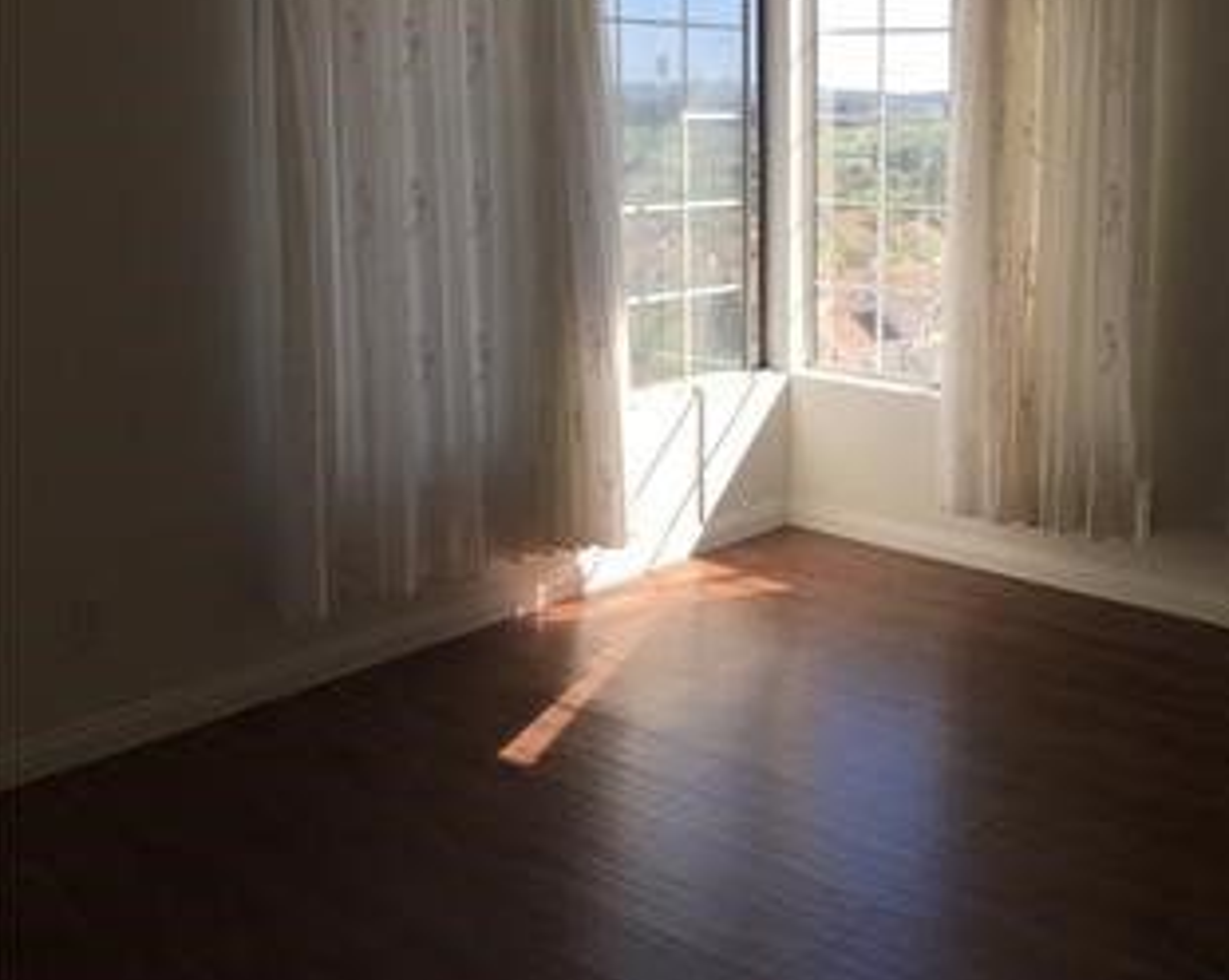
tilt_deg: -7.1
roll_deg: -1.2
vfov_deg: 36.0
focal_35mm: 41
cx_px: 881
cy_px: 318
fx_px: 1489
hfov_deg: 43.8
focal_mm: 4.15
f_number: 2.2
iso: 32
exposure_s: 1/557
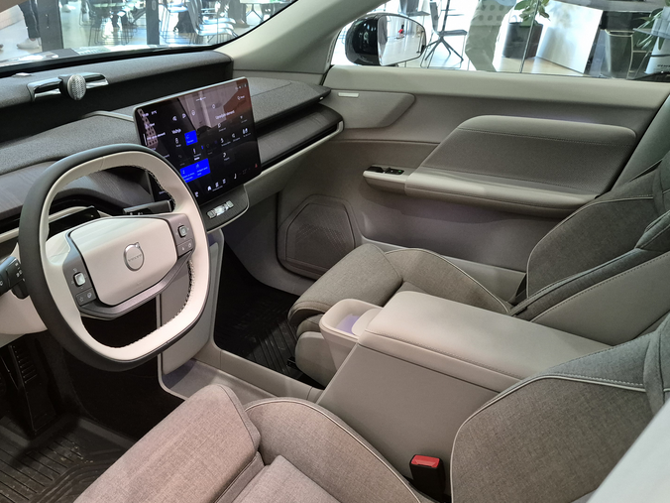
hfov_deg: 55.6
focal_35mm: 32
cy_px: 299
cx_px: 222
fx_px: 619
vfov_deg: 44.0
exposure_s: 1/100
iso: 1250
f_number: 1.8
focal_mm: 5.4
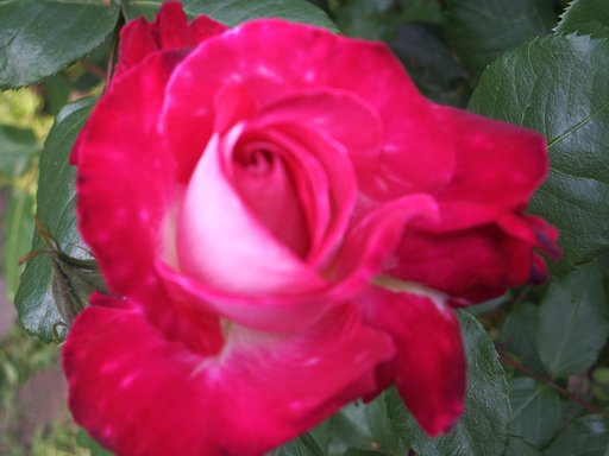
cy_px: 228
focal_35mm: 50
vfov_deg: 29.1
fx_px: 880
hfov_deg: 38.2
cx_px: 304
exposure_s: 1/80
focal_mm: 8.2
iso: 50
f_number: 3.1
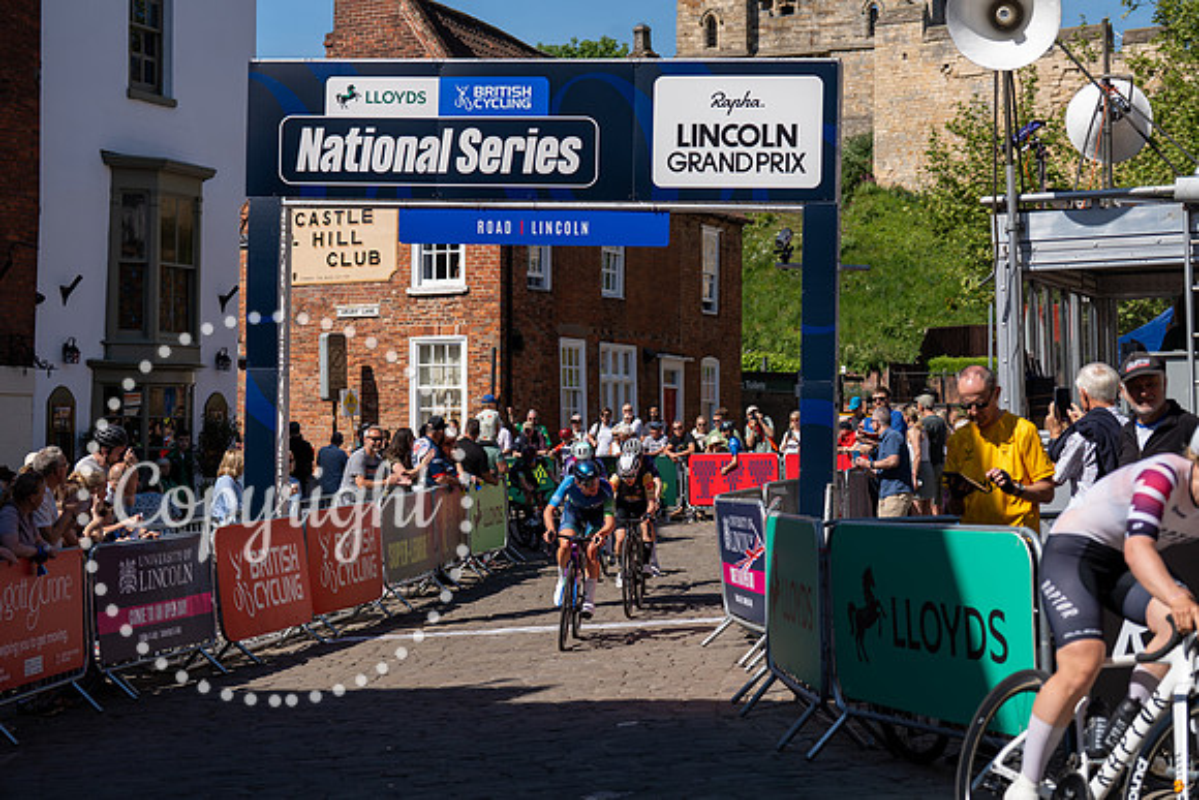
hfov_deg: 28.8
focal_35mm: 70
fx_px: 2332
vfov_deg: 19.5
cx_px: 600
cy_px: 400
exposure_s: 1/1250
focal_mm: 70
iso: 100
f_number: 4
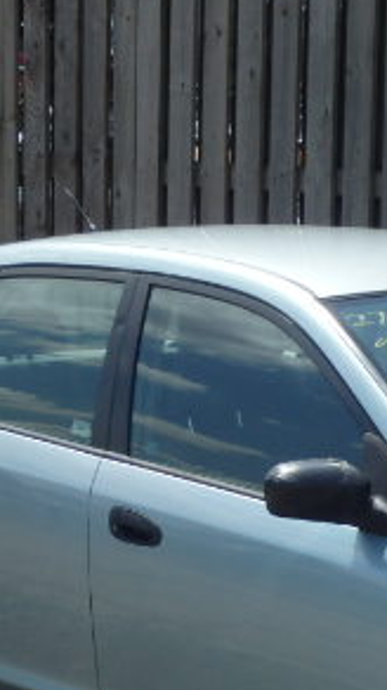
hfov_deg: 9.6
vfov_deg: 17.2
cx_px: 488
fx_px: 2265
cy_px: 518
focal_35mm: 124
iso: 125
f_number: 5
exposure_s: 1/640
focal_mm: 9.4
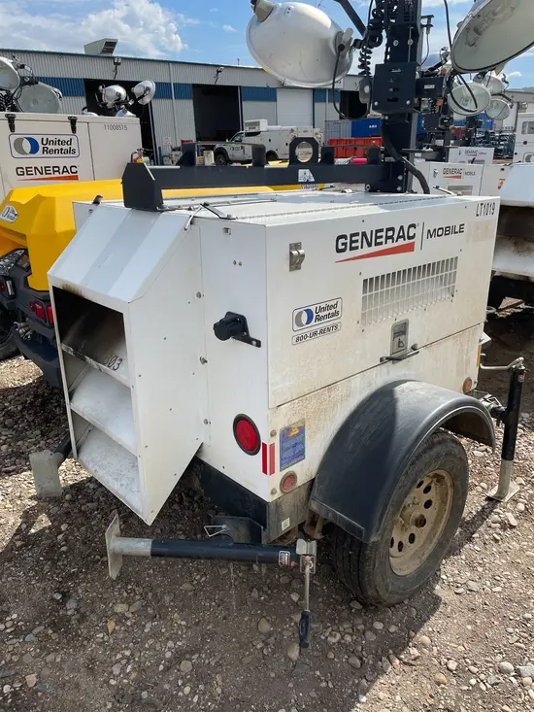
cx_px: 267
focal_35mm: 26
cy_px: 356
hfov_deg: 53.1
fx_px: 535
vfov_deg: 67.3
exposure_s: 1/4292
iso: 50
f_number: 1.6
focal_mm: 4.2
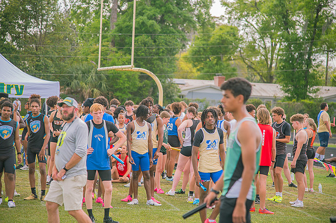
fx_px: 1119
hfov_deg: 17.1
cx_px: 168
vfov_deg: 11.4
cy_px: 112
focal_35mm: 120
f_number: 4
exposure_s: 1/200
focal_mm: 120
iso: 200
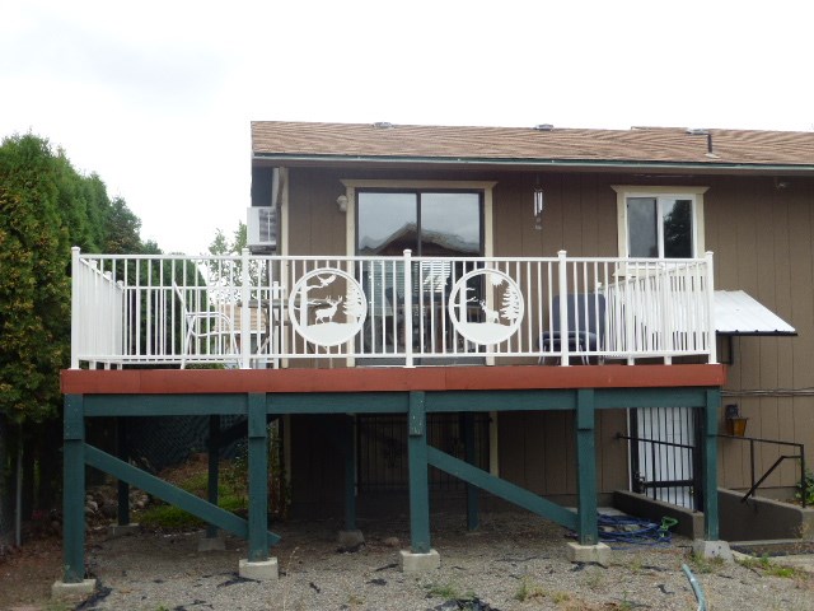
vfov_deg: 35.1
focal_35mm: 41
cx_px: 407
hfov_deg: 45.8
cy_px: 306
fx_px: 964
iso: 100
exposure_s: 1/160
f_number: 3.9
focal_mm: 7.4
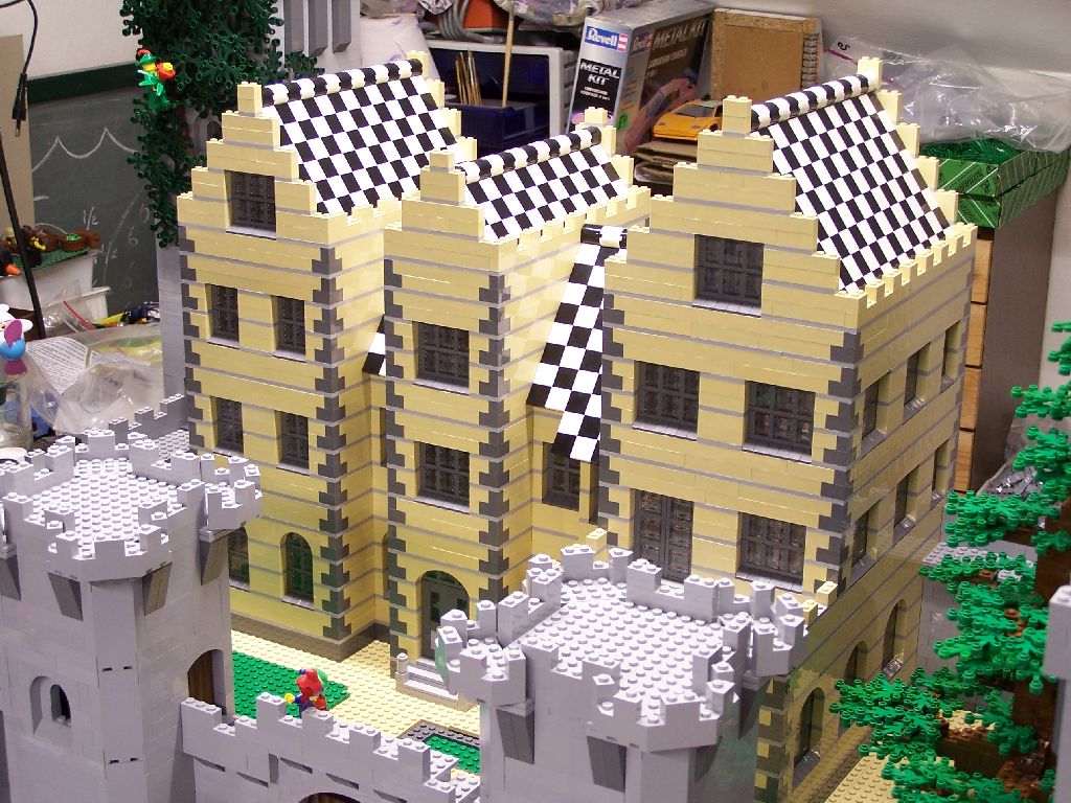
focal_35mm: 59
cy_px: 402
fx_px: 1825
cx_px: 536
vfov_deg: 24.8
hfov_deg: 32.7
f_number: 3.1
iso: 80
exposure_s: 1/4
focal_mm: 9.8
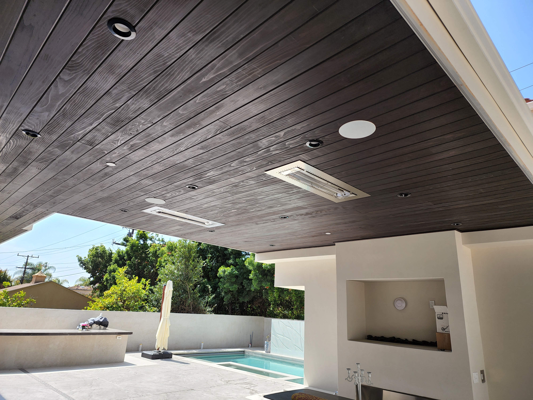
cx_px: 266
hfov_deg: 73.9
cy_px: 200
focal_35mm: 23
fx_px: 354
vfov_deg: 58.9
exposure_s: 1/443
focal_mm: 6.4
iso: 12
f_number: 1.8
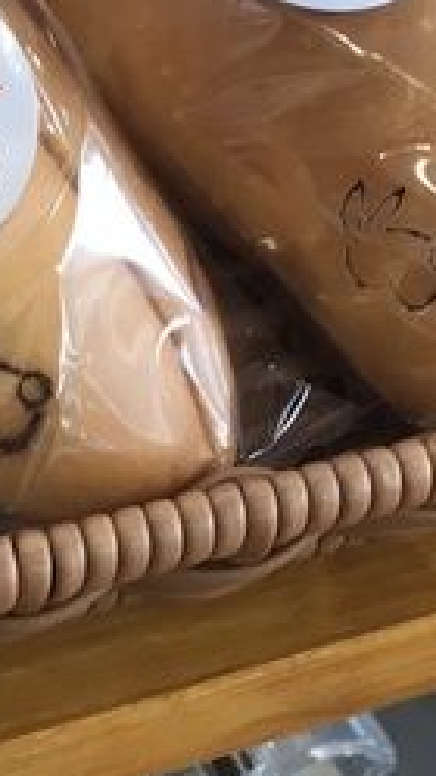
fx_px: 2056
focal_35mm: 100
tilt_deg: -38.7
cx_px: -139
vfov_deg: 20.7
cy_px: 5
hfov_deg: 11.8
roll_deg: +1.3
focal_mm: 3.99
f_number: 1.8
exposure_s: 1/120
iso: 40
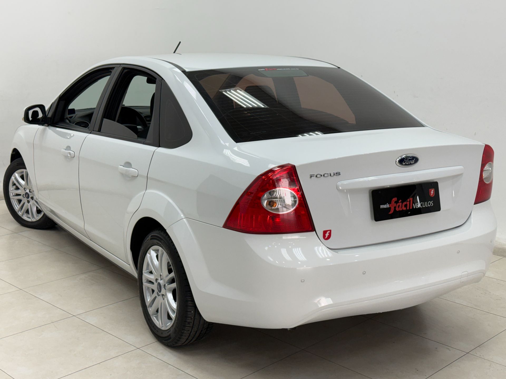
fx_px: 702
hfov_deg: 39.7
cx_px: 253
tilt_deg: -12.3
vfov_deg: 30.3
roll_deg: -1.3
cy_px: 190
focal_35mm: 48
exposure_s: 1/120
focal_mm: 6.76
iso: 80
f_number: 1.78
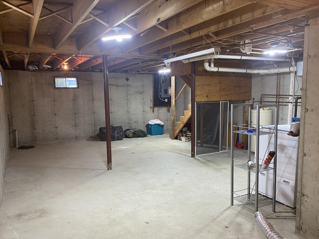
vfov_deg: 48.2
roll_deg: +0.3
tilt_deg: -9.6
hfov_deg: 61.7
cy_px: 129
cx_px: 156
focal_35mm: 29
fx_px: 267
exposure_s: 1/60
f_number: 1.8
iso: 250
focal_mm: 4.25
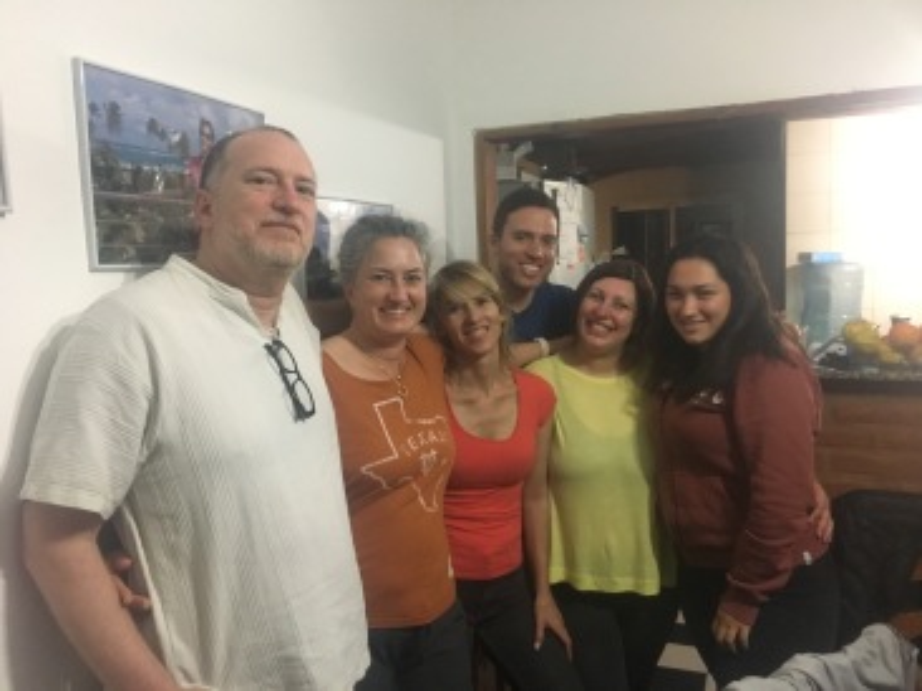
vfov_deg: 48.2
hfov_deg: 61.7
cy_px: 346
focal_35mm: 29
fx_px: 772
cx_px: 461
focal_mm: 4.15
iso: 250
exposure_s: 1/17
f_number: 2.2
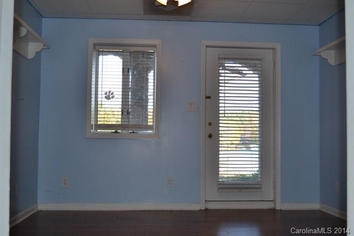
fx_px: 384
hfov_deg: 49.5
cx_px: 177
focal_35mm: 39
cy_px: 118
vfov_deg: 34.2
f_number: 4.2
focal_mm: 26
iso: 250
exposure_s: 1/125
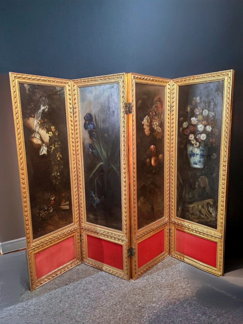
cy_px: 162
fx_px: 253
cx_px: 122
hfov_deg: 51.4
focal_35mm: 27
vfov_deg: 65.3
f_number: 1.9
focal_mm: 6.12
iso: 1250
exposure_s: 1/50
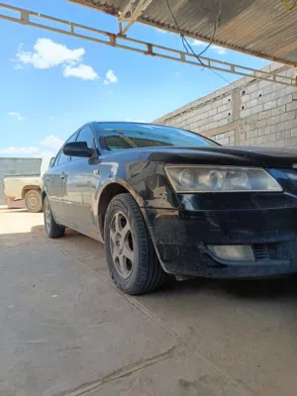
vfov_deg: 71.6
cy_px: 198
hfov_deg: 56.8
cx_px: 148
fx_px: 275
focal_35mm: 24
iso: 100
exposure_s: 1/161
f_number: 1.75
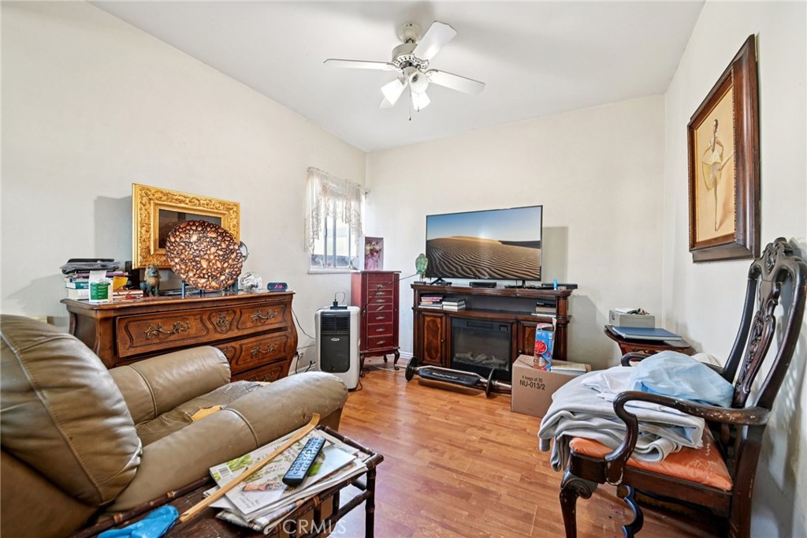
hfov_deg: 104.3
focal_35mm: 14
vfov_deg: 81.2
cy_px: 269
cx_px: 404
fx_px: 314
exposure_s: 1/2.5
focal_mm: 14
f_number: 8
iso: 250
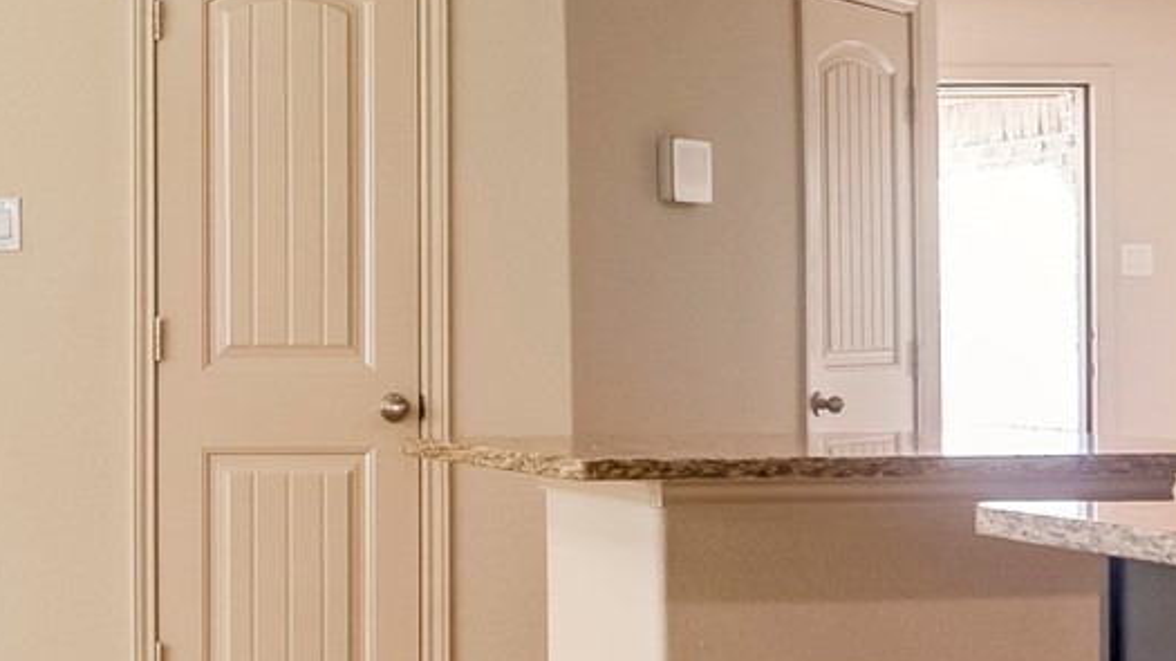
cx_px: -412
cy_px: 229
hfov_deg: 23.5
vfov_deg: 15.4
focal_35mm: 78
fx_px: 2432
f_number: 3.5
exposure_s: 1/8
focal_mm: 12
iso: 125
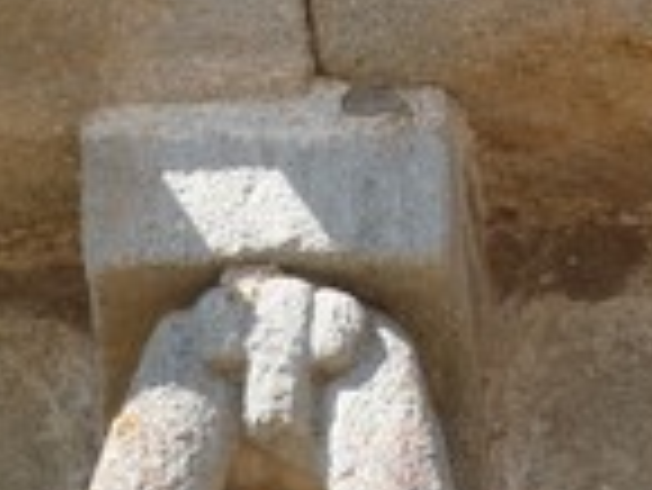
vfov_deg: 1.1
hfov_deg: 1.5
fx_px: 24544
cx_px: 247
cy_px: 297
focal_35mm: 1302
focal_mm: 83.8
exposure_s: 1/250
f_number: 5.6
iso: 100
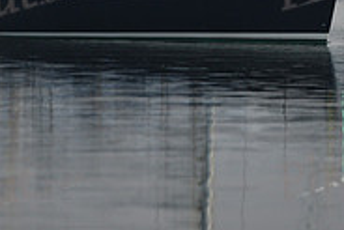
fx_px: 6025
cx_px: 183
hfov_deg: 3.3
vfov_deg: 2.2
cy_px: -109
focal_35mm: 630
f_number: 2.8
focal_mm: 200
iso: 320
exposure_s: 1/500
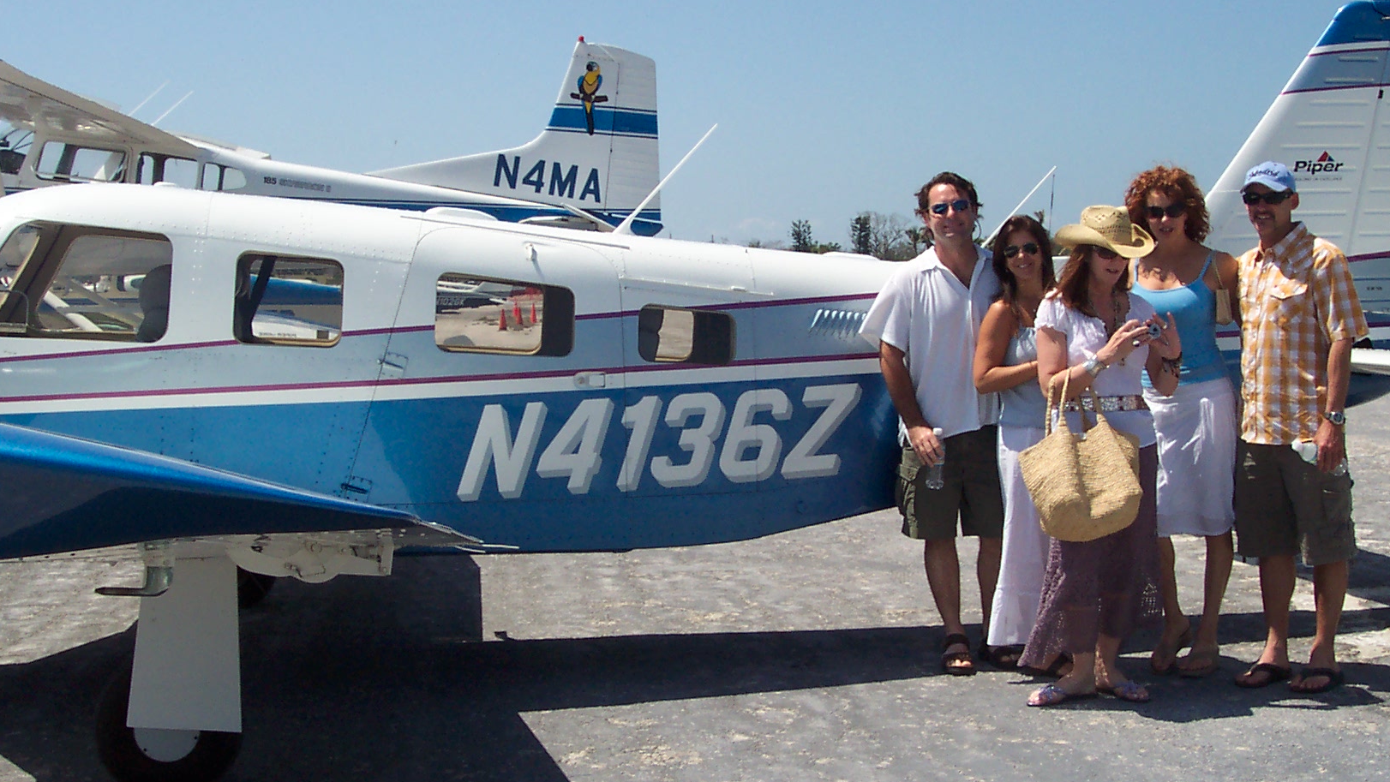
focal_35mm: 53
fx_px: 1954
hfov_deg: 39.2
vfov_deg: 22.6
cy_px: 288
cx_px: 704
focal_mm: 8
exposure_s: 1/1000
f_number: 4.8
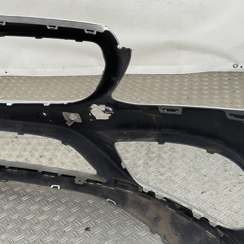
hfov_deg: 32.2
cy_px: 156
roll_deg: +5.2
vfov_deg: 32.0
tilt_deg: -33.2
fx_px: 423
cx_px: 117
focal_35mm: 53
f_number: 1.8
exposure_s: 1/120
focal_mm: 3
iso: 25
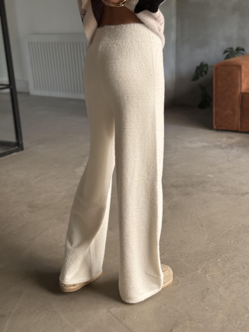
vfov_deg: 39.7
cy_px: 166
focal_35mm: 48
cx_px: 124
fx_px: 460
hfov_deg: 30.3
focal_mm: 6.76
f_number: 1.78
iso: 100
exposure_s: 1/70
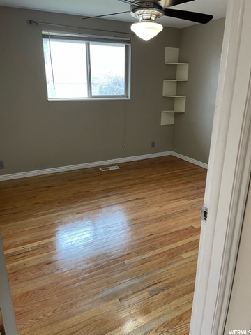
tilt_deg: -18.3
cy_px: 168
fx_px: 251
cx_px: 126
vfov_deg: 67.3
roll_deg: -0.1
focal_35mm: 26
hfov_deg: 53.1
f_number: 1.6
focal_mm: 4.2
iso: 160
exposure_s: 1/60
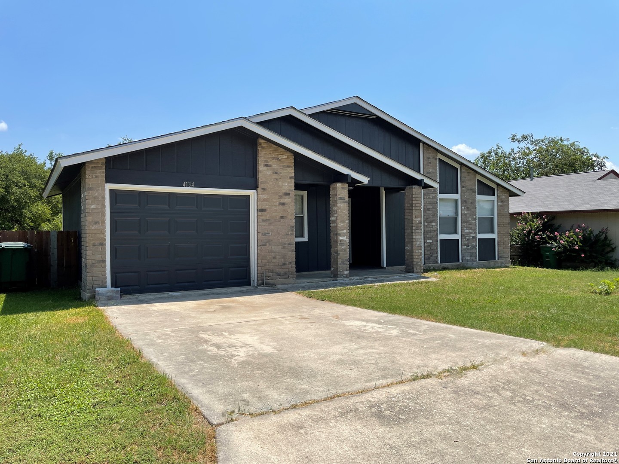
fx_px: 465
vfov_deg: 53.1
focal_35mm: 26
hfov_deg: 67.3
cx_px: 310
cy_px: 232
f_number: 1.6
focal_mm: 4.2
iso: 32
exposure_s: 1/4464
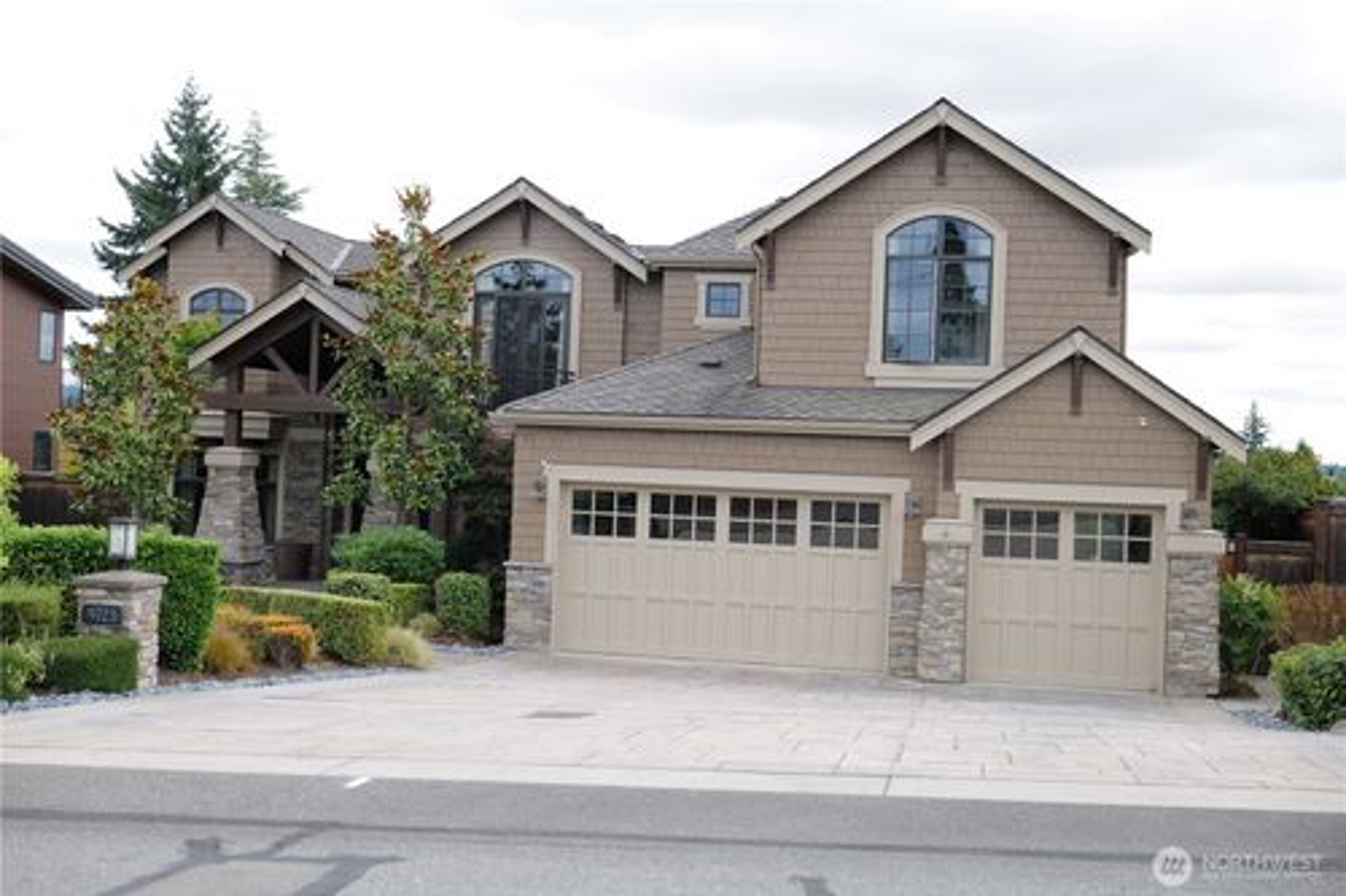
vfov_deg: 32.6
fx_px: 1532
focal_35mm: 41
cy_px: 448
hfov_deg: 47.4
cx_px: 673
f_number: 3.5
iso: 100
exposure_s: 1/320
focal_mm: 41
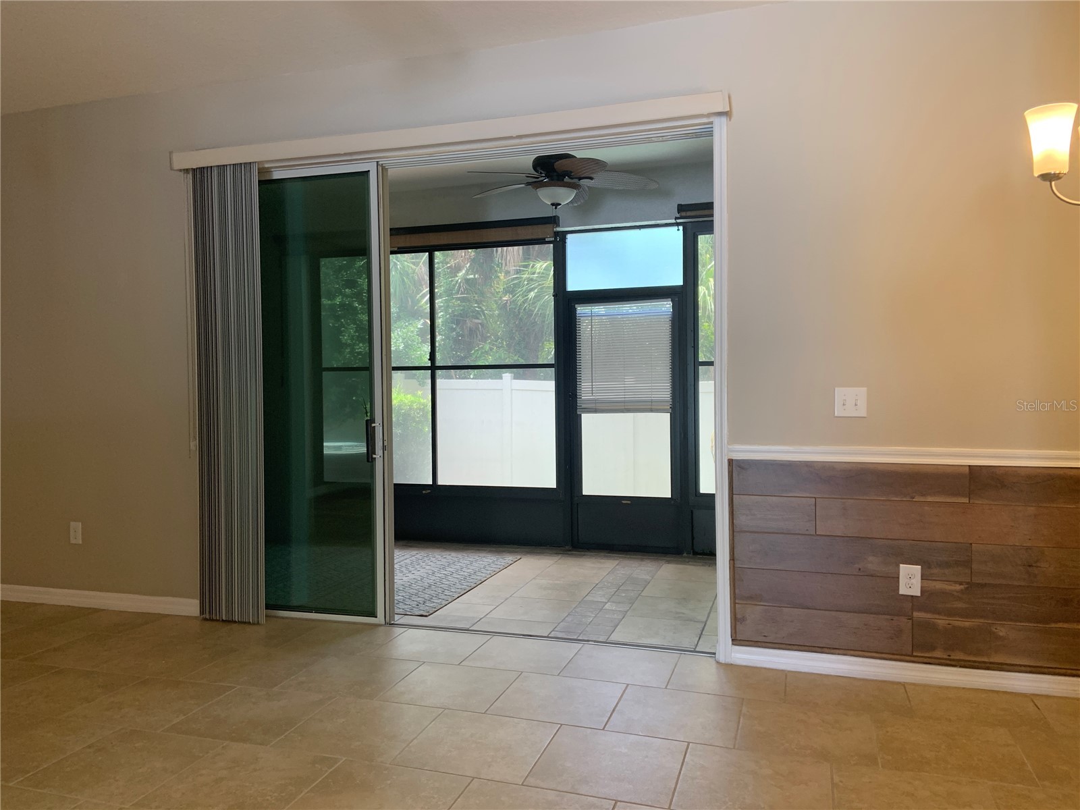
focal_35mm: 26
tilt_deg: -0.9
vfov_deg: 53.1
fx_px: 811
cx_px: 540
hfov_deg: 67.3
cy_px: 405
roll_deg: +0.7
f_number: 1.8
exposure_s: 1/60
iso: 80
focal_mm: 4.25
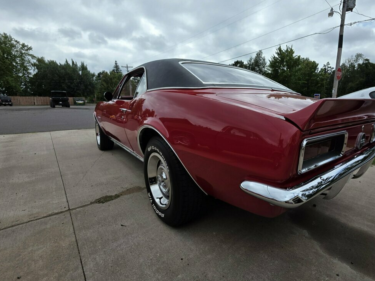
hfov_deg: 94.1
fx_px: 173
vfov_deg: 78.1
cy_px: 138
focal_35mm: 16
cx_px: 209
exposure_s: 1/2450
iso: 40
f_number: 1.9
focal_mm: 2.2
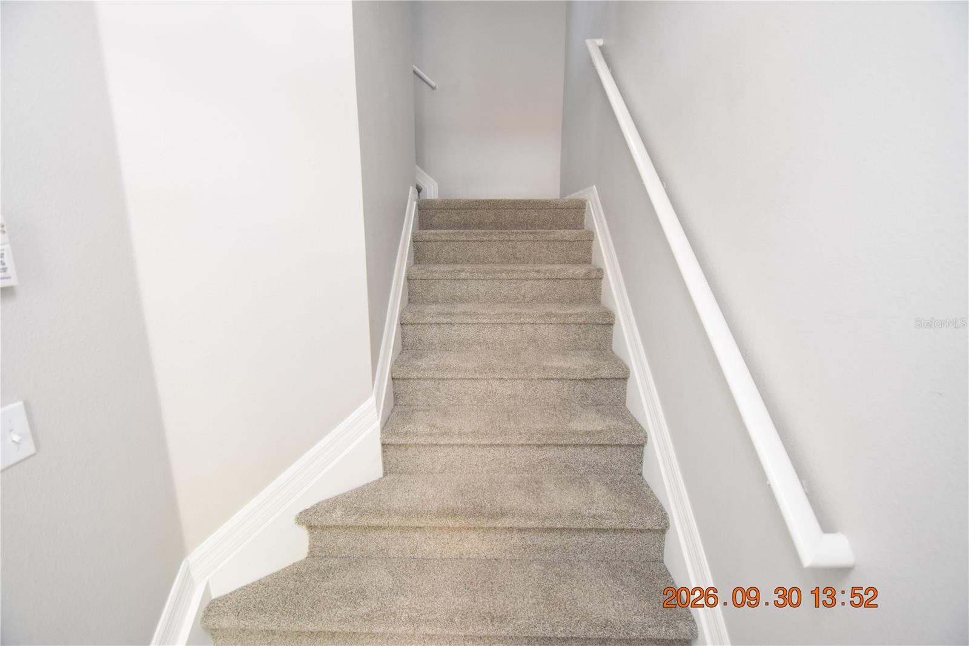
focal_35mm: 15
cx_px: 484
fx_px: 404
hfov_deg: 100.4
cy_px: 323
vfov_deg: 77.3
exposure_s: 1/60
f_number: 3.5
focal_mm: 10
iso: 1600
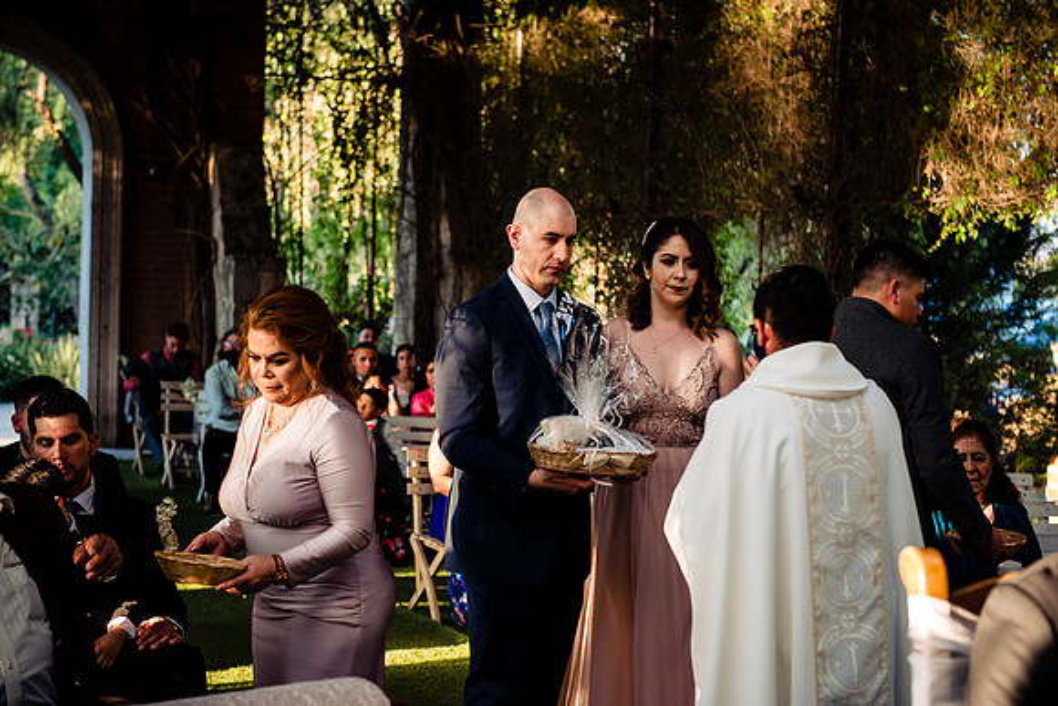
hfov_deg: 28.8
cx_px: 529
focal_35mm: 70
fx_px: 2058
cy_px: 353
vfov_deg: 19.5
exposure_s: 1/250
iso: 800
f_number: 3.5
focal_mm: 70
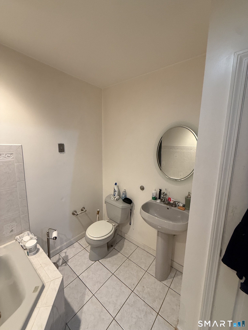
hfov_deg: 85.7
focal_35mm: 14
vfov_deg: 102.1
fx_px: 134
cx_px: 124
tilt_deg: -7.9
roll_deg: -0.9
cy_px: 165
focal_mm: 2.22
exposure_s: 1/60
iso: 500
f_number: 2.2
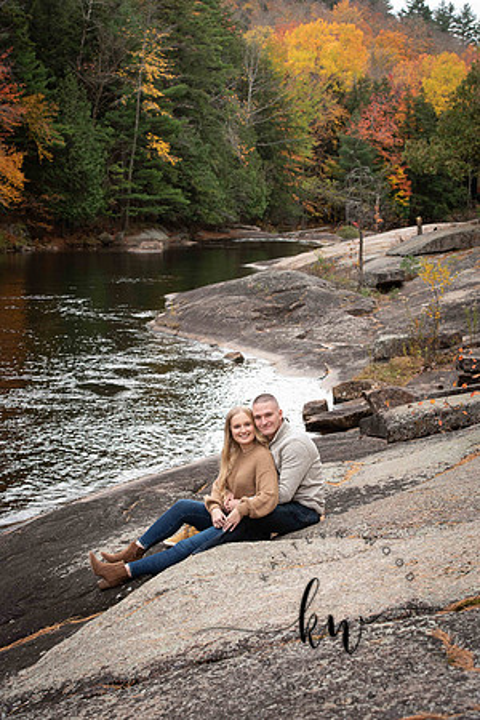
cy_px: 360
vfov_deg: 28.8
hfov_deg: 19.5
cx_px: 240
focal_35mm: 70
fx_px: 1400
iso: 400
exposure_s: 1/200
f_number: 7.1
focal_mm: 70
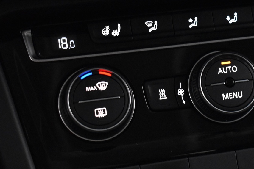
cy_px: 79
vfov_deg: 12.0
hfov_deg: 17.8
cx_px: 204
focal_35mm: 114
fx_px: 804
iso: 3200
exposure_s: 1/25
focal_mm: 40
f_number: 4.8
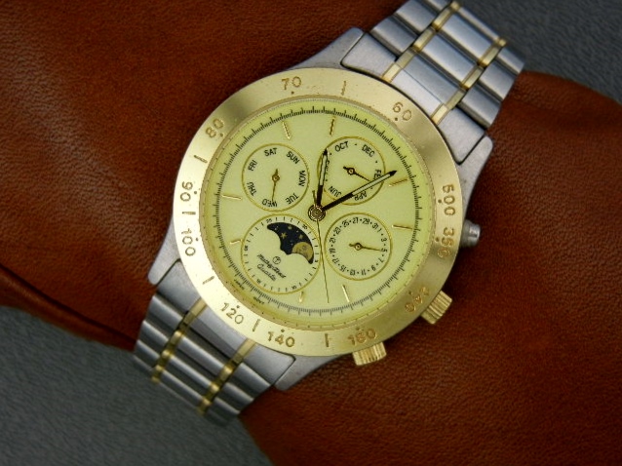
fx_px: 1221
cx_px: 311
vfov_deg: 21.6
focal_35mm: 68
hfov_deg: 28.6
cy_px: 233
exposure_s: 1/35.5
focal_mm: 12.2
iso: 400
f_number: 4.1
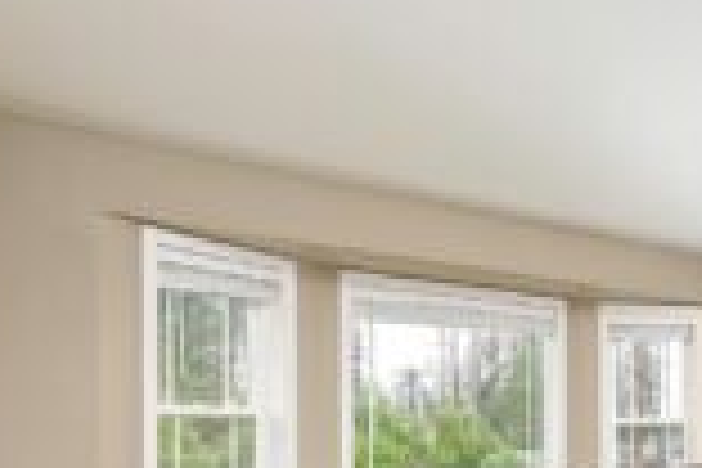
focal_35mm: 36
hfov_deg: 42.1
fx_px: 702
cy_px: 443
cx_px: 770
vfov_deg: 34.3
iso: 200
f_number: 7.1
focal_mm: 14
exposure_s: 1/5
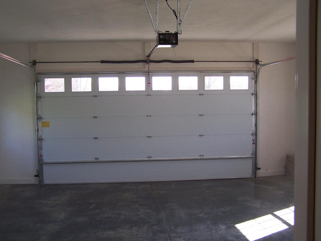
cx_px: 160
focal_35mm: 38
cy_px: 120
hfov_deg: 49.0
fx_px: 352
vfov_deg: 37.7
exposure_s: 1/80
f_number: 2.8
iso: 80
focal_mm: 6.3
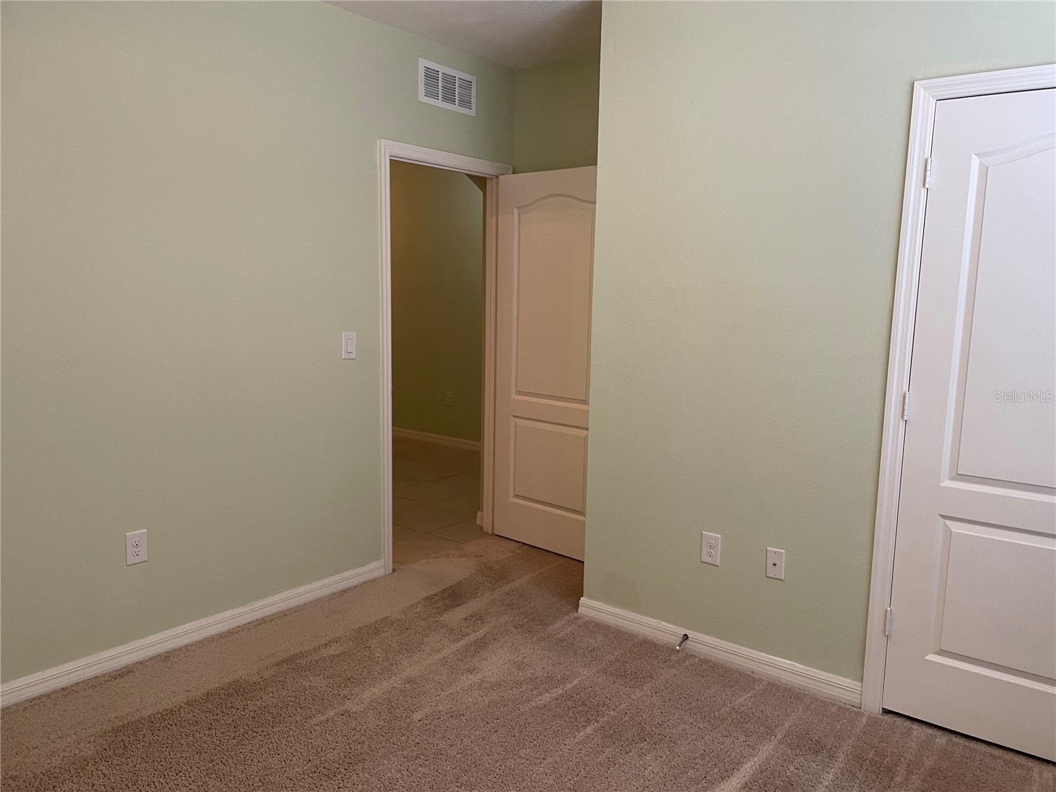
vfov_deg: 53.1
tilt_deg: -8.1
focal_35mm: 26
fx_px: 793
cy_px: 396
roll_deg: -2.6
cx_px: 528
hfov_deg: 67.3
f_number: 1.6
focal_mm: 4.2
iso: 100
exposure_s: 1/60
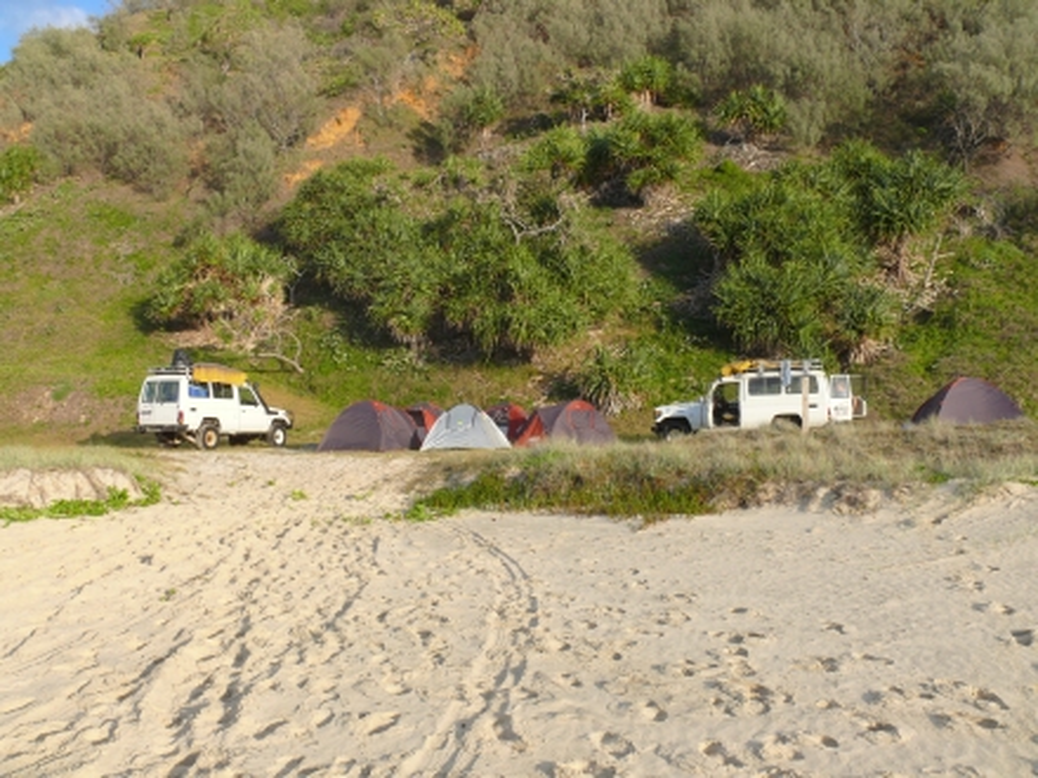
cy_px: 389
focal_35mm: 35
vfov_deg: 40.7
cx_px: 519
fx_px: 1050
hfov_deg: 52.6
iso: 100
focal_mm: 7.4
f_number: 5.6
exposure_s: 1/250
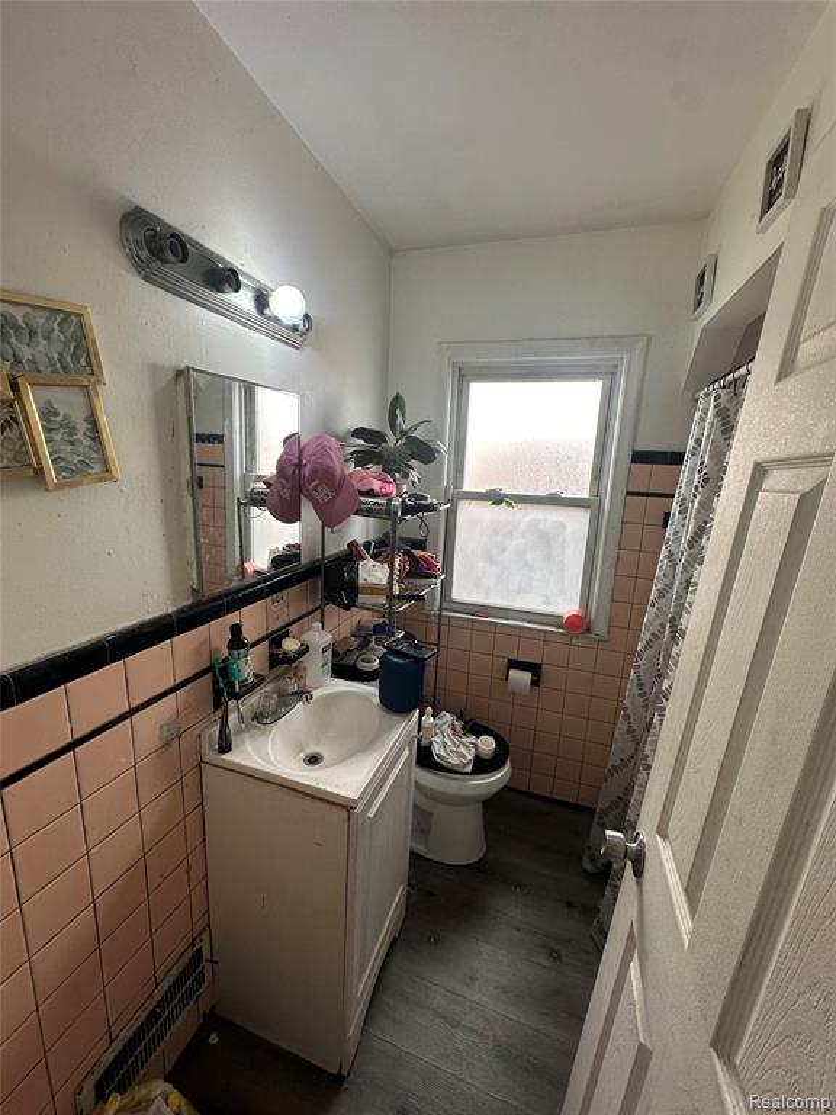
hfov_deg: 85.7
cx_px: 418
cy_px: 558
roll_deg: -2.7
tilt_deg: -9.3
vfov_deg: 102.1
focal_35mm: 14
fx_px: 451
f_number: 2.2
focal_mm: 2.22
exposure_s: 1/120
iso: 64
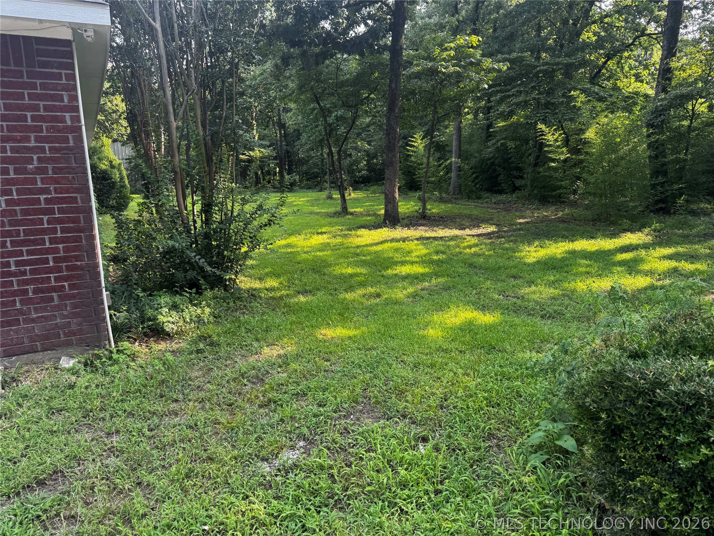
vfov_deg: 56.8
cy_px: 268
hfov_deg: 71.6
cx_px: 357
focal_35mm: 24
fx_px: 495
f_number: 1.78
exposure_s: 1/315
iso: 80
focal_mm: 6.76
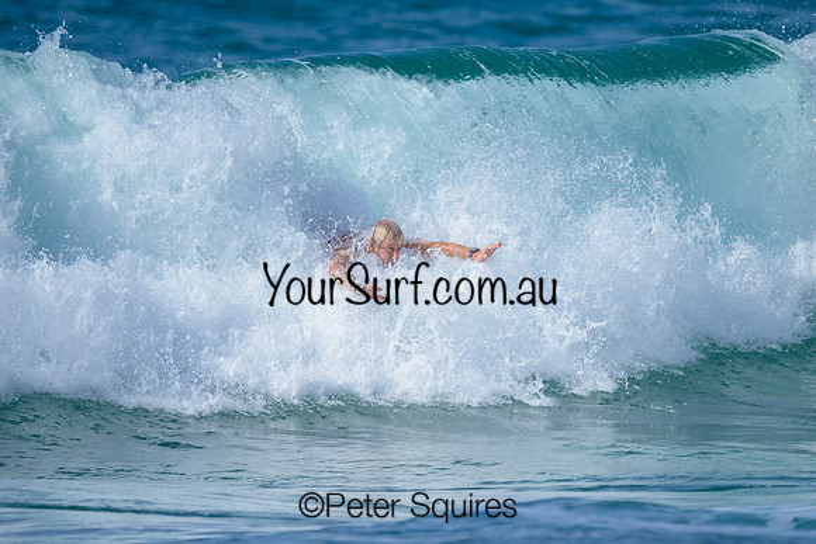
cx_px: 416
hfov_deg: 1.9
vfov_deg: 1.3
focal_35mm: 1098
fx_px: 24902
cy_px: 299
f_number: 6.3
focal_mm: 800
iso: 180
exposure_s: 1/2000
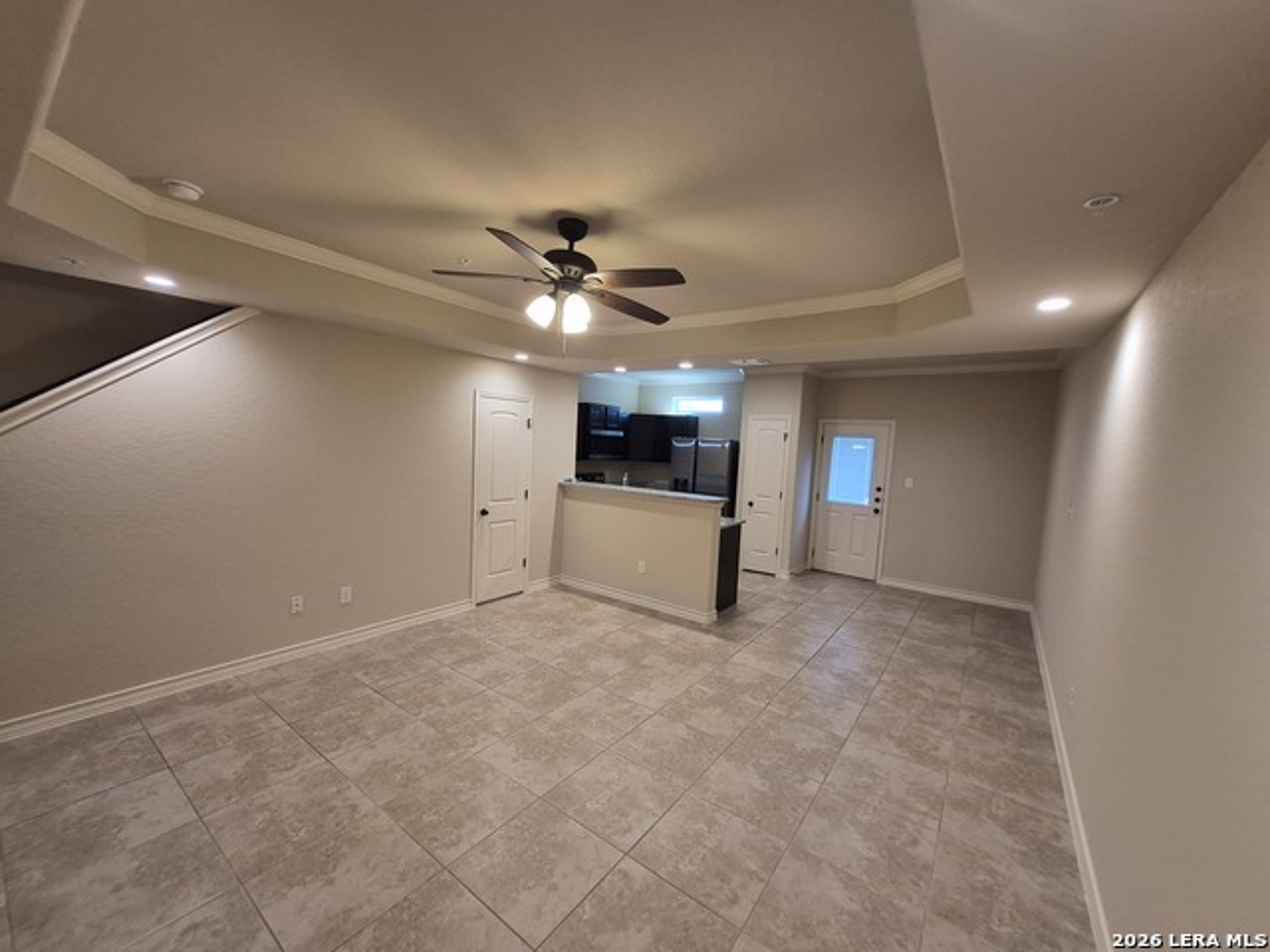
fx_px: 477
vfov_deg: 89.9
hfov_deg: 106.2
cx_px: 635
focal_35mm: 13
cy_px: 476
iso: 250
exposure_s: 1/60
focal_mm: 1.74
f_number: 2.2
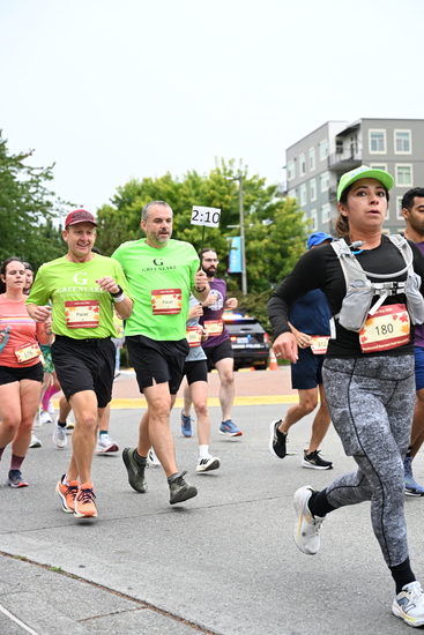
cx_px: 212
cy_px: 318
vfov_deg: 35.6
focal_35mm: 56
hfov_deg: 24.2
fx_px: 989
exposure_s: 1/800
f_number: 4
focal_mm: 56
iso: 1600
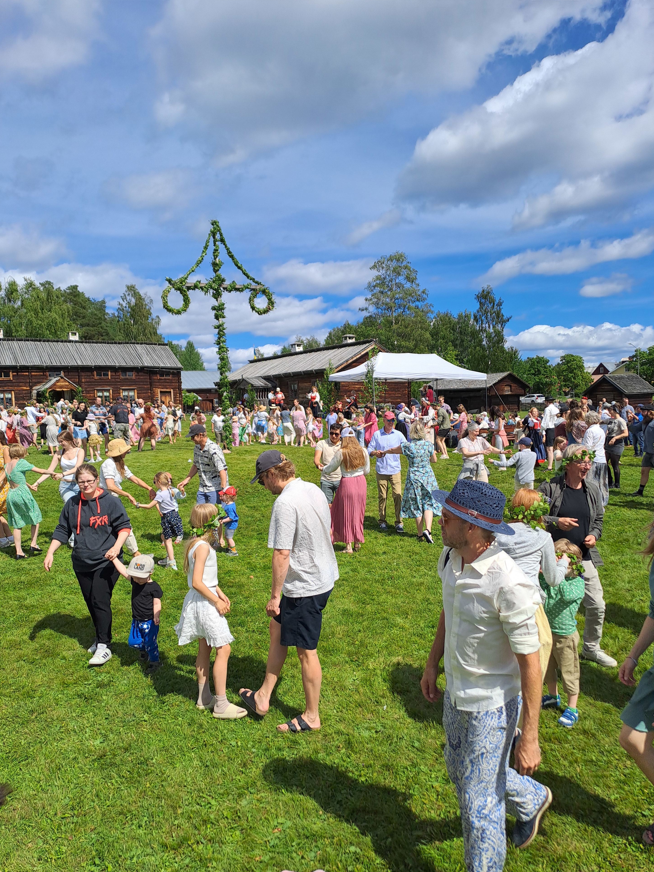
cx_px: 331
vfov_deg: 67.3
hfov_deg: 53.1
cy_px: 447
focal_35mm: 26
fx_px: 655
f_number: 1.8
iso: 32
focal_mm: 4.65
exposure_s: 1/1883
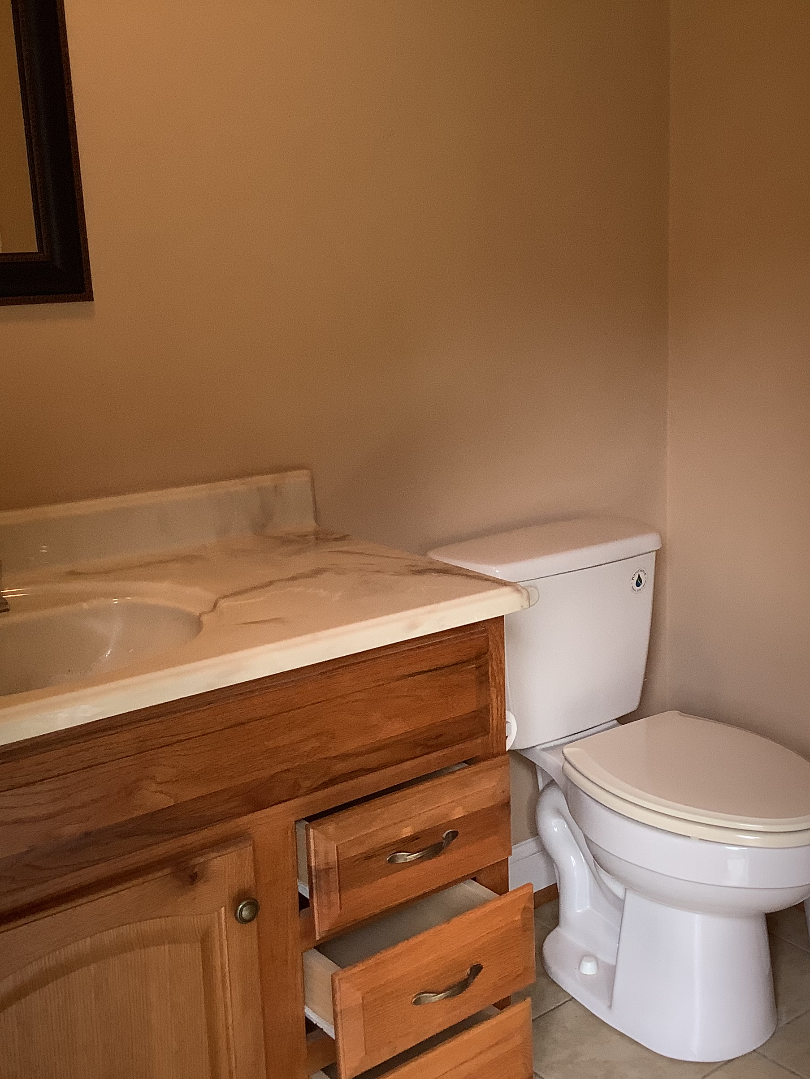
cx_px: 524
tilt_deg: -15.1
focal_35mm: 42
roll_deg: +1.3
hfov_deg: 34.1
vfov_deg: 44.8
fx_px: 1310
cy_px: 547
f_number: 2.4
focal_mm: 3.3
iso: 80
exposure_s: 1/60
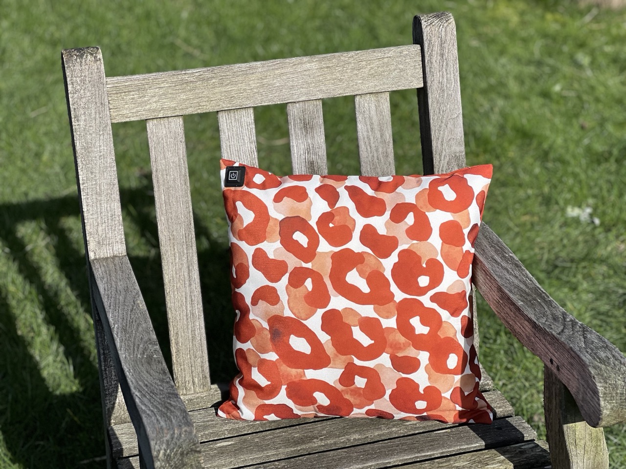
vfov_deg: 19.1
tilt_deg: -25.3
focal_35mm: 77
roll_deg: -0.2
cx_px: 313
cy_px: 234
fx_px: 1392
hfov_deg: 25.3
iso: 32
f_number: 2.8
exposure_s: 1/1014
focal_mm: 9
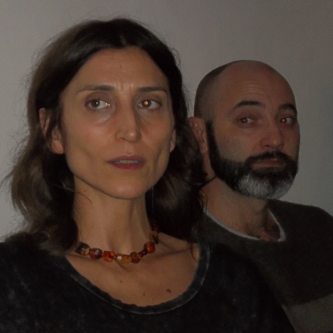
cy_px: 166
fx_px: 1839
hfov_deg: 10.3
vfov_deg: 10.3
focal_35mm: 169
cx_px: 119
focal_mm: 24.5
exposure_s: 1/60
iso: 320
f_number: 5.9
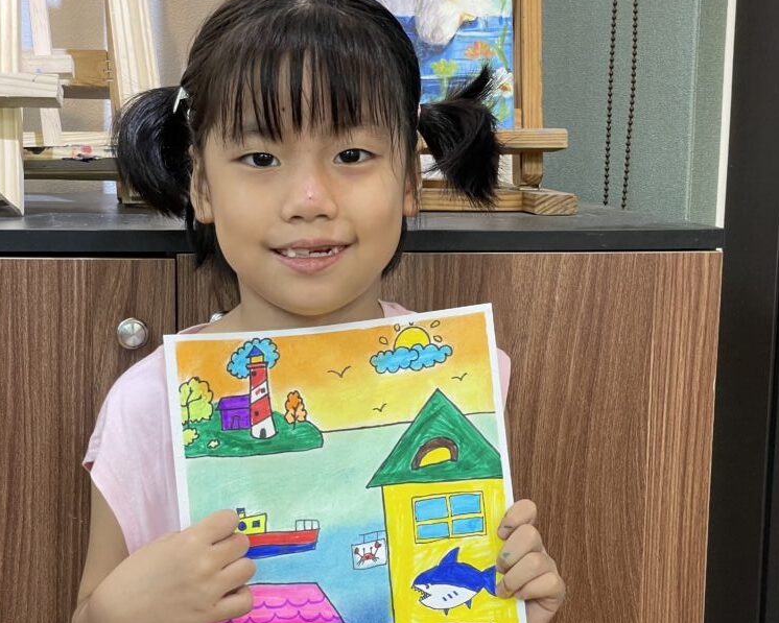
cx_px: 388
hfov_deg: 27.9
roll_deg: -1.5
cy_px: 413
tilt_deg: -10.2
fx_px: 1568
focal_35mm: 68
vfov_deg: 22.4
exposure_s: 1/100
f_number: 2
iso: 125
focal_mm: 6
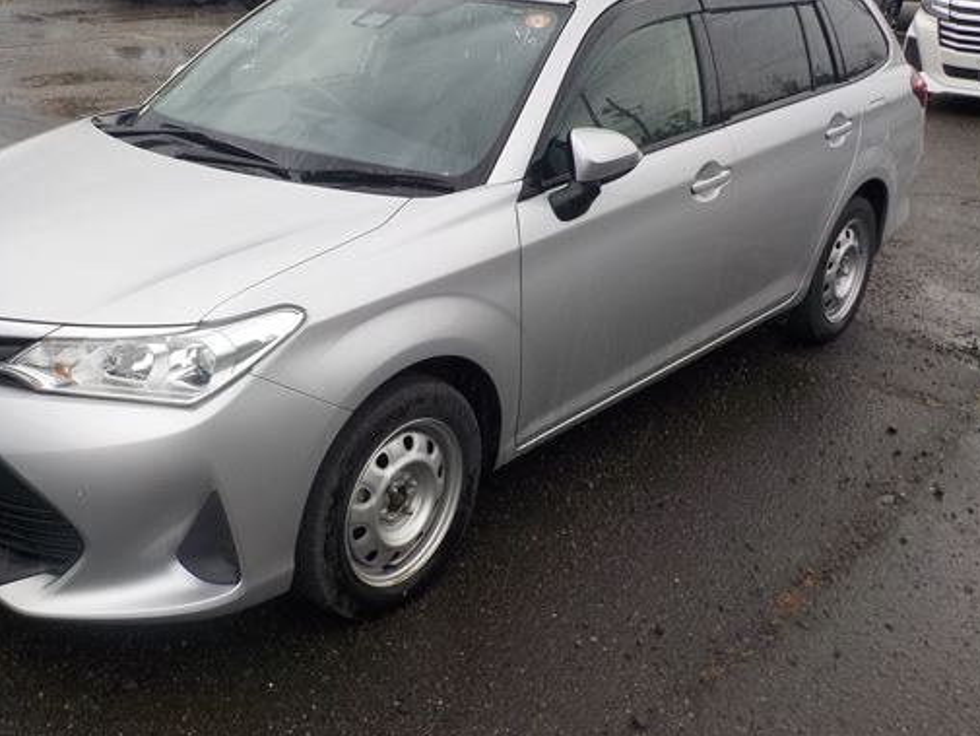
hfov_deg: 48.6
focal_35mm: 38
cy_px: 307
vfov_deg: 37.6
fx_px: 1076
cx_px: 386
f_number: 3.3
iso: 125
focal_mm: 4.1
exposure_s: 1/250
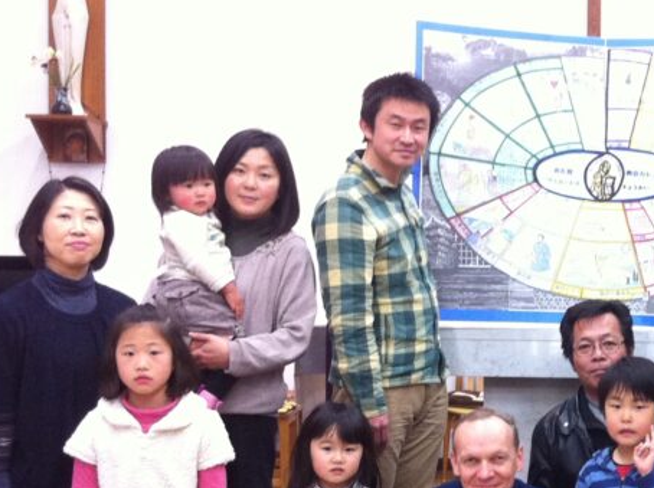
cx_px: 625
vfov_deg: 18.5
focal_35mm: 79
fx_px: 1490
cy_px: 353
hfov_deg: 23.9
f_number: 2.8
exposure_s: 1/17
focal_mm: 3.85
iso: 200
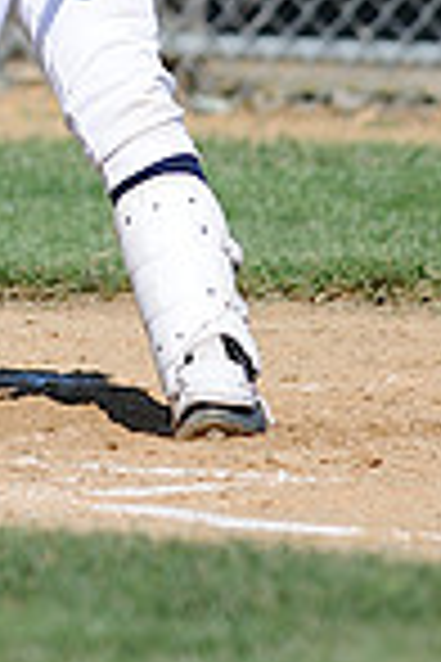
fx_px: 25319
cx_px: -20
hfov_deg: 1.0
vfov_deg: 1.5
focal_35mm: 1378
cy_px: -342
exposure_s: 1/2000
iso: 200
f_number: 4
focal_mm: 300
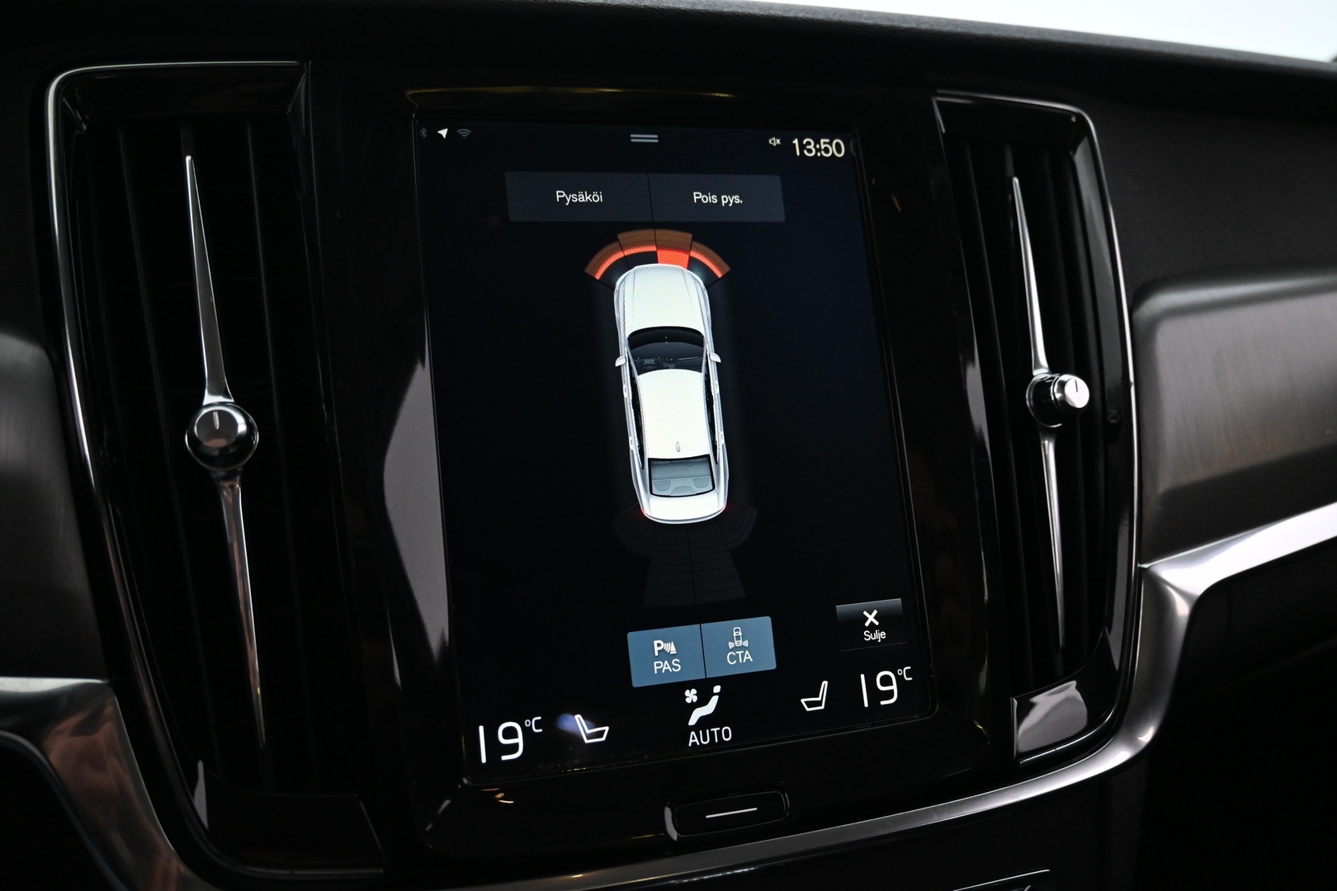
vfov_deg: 43.6
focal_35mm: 30
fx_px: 1114
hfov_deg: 61.9
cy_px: 446
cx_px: 668
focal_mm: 20
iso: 2200
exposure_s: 1/30
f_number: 3.8
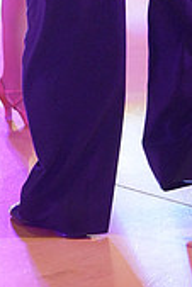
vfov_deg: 7.8
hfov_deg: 5.4
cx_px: 62
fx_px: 2052
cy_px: -158
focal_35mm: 257
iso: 6400
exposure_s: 1/250
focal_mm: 75
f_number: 4
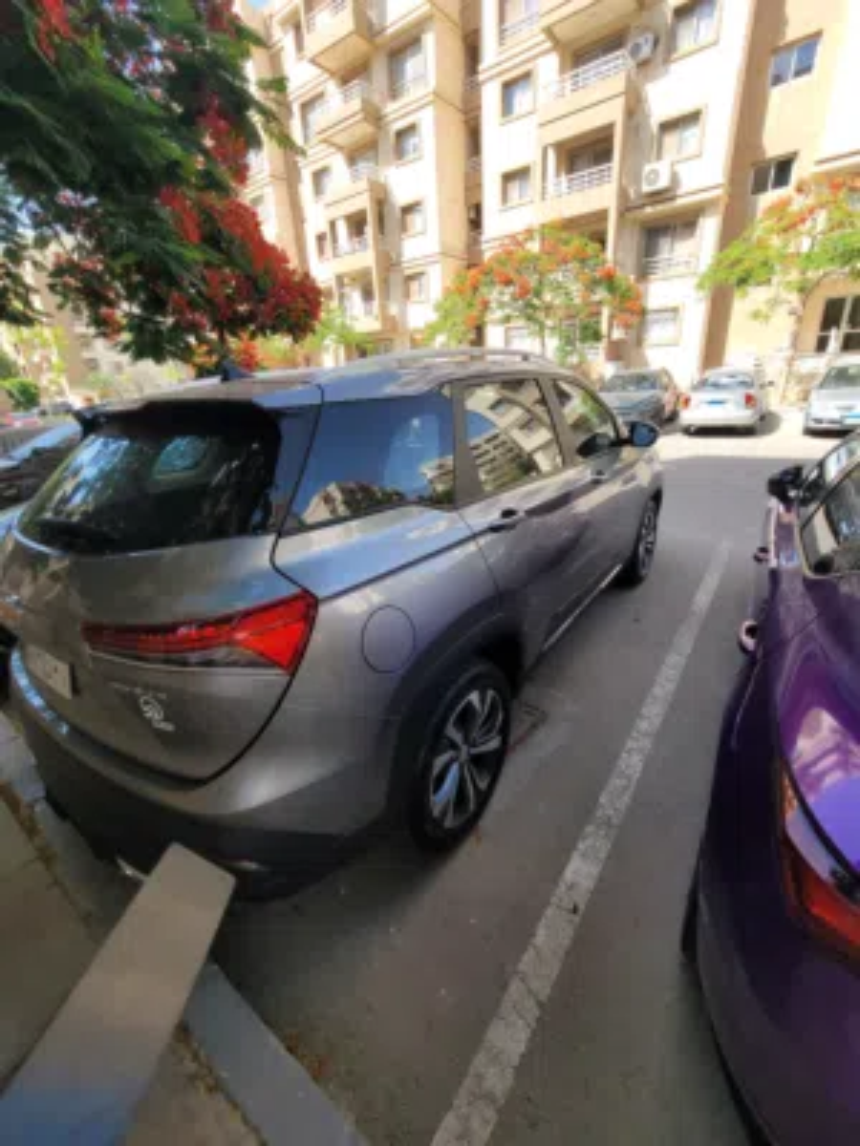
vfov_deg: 106.2
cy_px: 573
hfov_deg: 89.9
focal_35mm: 13
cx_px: 430
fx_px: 431
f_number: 2.2
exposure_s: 1/501
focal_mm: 2.2
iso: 64
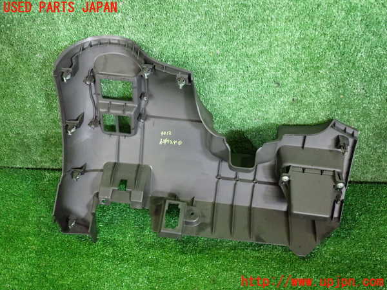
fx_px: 335
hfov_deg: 60.0
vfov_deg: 46.8
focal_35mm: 30
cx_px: 194
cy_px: 145
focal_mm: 5.4
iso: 800
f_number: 2.3
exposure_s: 1/30
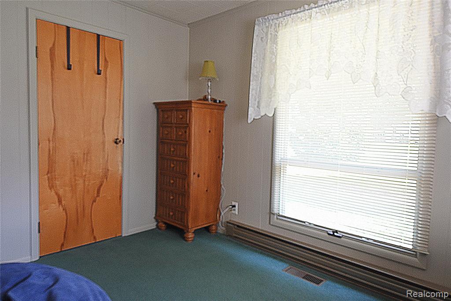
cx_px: 226
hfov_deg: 78.6
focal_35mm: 22
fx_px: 276
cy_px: 150
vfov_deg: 57.2
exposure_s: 1/50
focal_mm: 15
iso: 800
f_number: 5.3
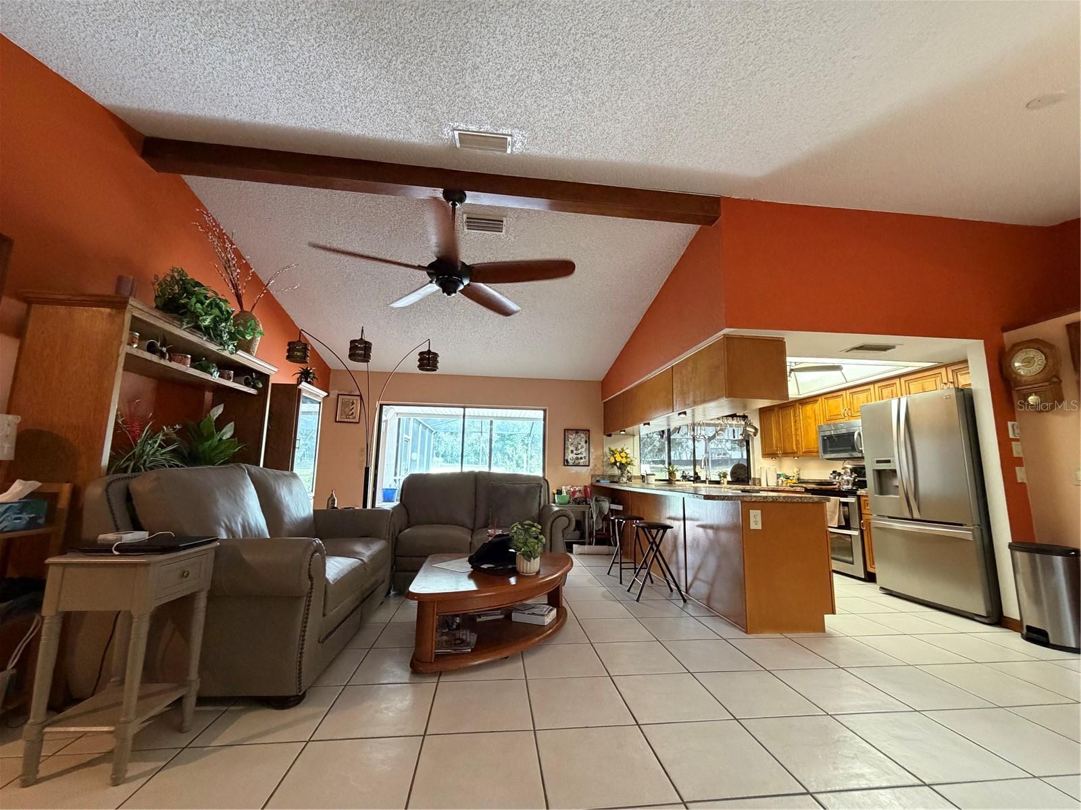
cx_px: 540
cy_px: 405
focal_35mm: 14
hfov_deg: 102.1
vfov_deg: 85.7
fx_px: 437
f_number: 2.2
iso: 500
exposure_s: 1/60
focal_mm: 2.22
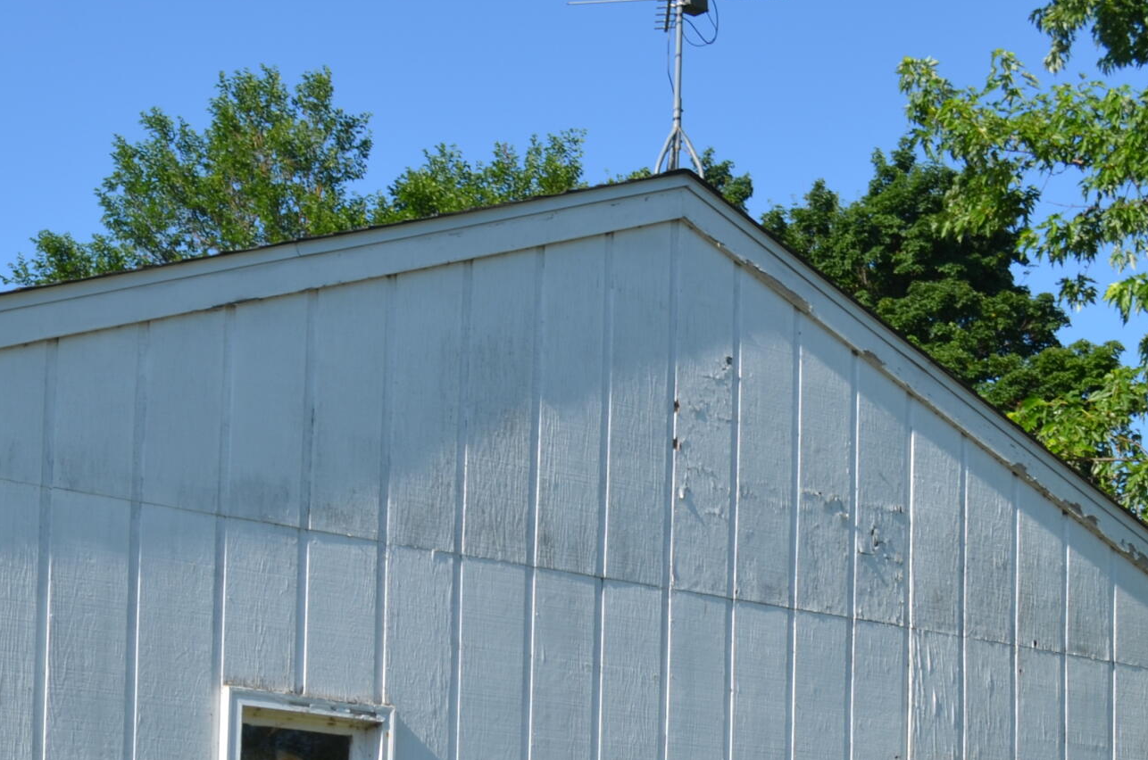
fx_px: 2673
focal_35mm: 84
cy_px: 859
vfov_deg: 15.7
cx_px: 150
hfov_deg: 23.7
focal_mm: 24
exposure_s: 1/250
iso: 110
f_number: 8
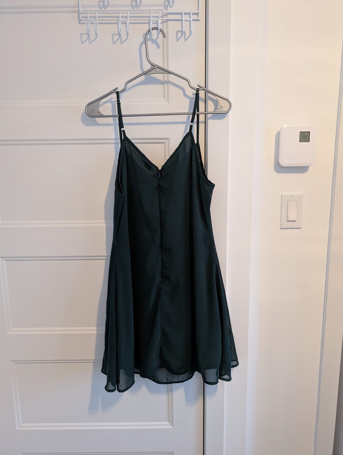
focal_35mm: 24
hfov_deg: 56.9
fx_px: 316
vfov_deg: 71.5
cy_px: 228
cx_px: 172
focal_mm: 6.9
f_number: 1.68
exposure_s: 1/120
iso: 904
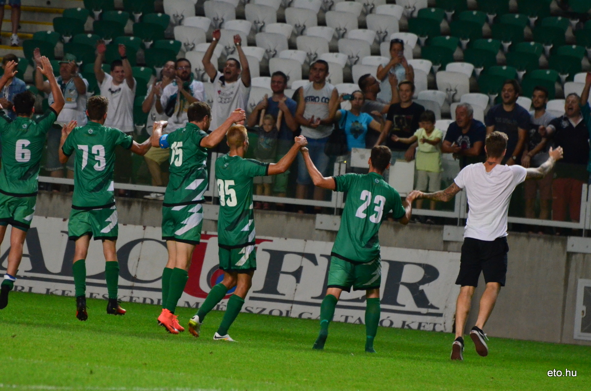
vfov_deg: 3.0
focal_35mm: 450
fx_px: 7373
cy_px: 196
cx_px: 296
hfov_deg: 4.6
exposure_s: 1/500
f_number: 6.3
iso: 4000
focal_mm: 300
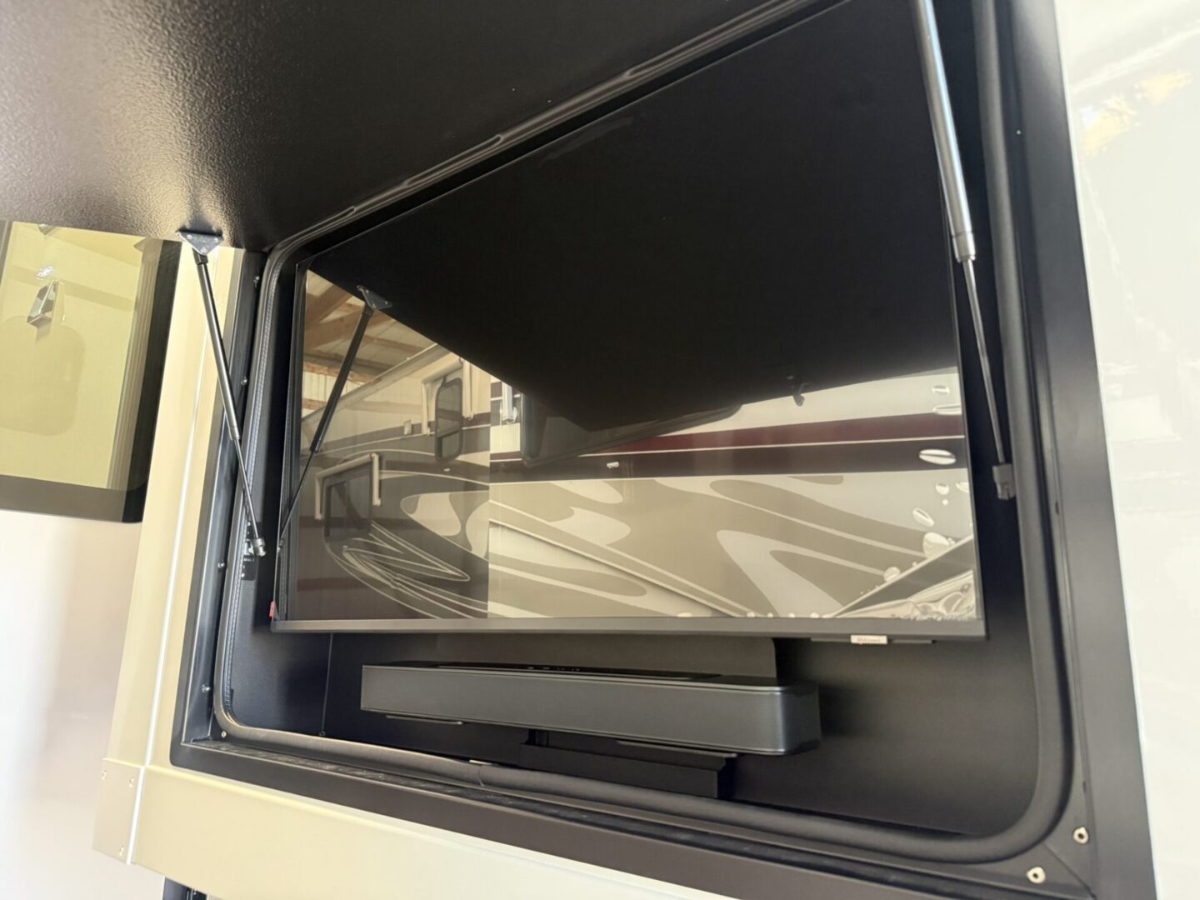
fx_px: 832
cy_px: 450
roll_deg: -0.8
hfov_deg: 71.6
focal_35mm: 24
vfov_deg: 56.8
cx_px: 600
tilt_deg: +14.7
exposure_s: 1/46
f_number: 1.78
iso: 800
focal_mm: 6.76
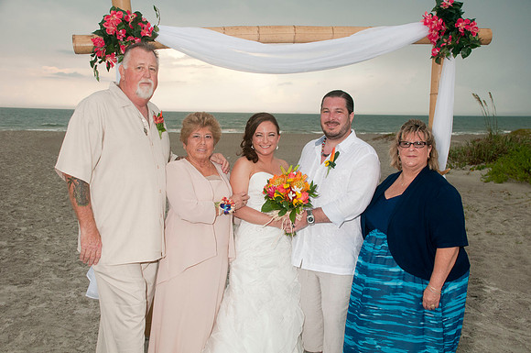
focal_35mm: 39
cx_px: 266
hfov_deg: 49.6
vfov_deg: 34.1
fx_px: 574
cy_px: 176
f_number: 5.6
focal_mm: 26
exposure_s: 1/160
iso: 400
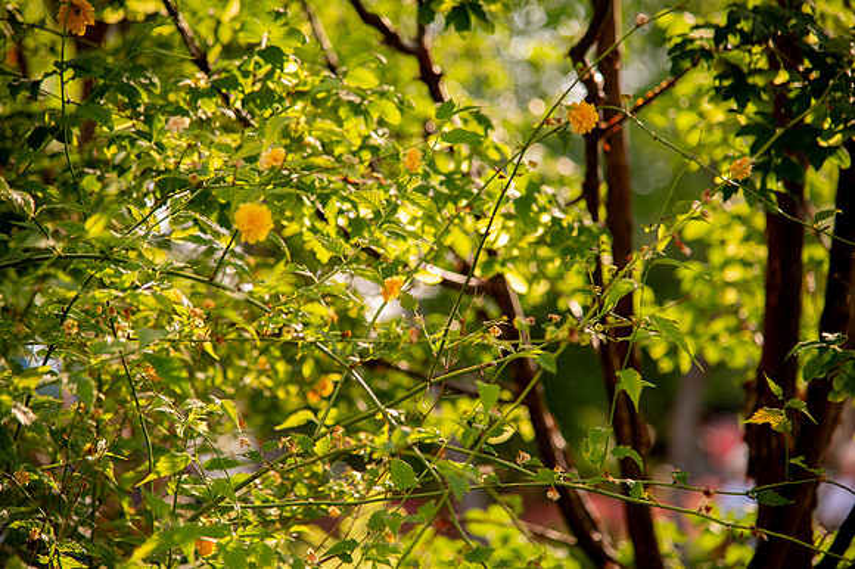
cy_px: 284
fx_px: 2848
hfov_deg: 17.1
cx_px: 428
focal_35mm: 120
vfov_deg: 11.4
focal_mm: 120
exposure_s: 1/800
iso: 400
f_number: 4
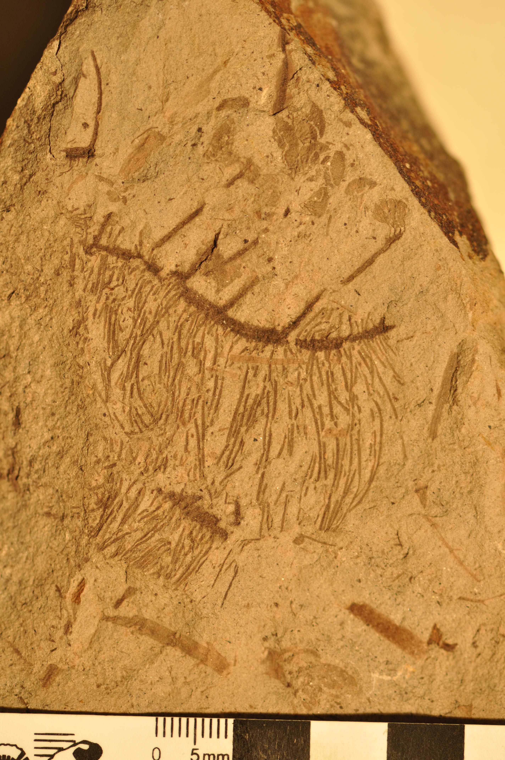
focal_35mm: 158
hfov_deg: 8.7
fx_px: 3322
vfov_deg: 13.1
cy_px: 380
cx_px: 252
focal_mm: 105
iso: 200
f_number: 5
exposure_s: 1/100
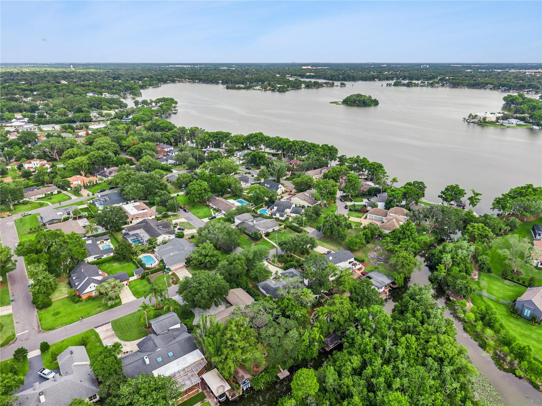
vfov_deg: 56.8
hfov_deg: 71.6
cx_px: 271
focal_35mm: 24
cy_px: 203
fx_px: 376
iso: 100
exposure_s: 1/800
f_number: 1.8
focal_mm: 8.7
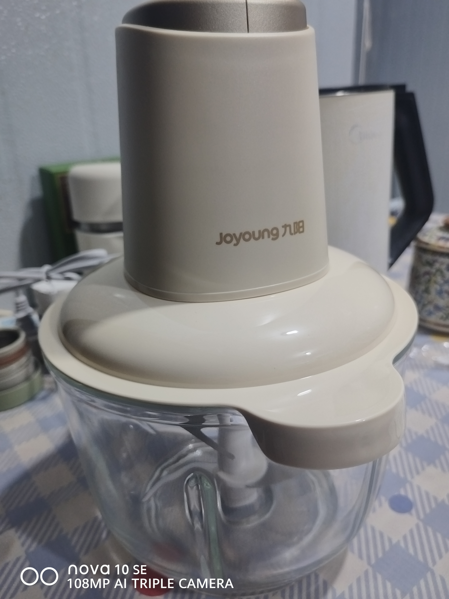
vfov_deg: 73.9
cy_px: 300
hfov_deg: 58.9
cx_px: 224
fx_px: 398
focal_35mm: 23
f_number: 1.9
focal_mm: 5.52
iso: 1118
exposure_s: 1/33.3
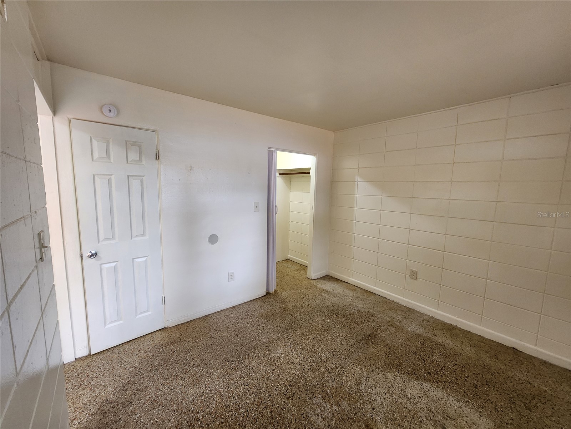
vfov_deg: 89.9
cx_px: 286
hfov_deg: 106.2
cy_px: 214
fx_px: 214
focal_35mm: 13
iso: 320
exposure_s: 1/40
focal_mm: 2.2
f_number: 2.2
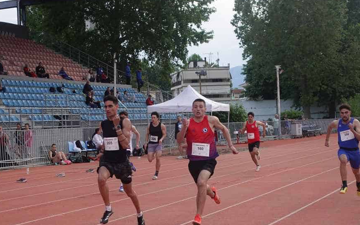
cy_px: 147
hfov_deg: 24.1
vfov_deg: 15.2
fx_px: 844
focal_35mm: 86
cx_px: 152
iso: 640
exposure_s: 1/1000
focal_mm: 22.74
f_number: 2.8
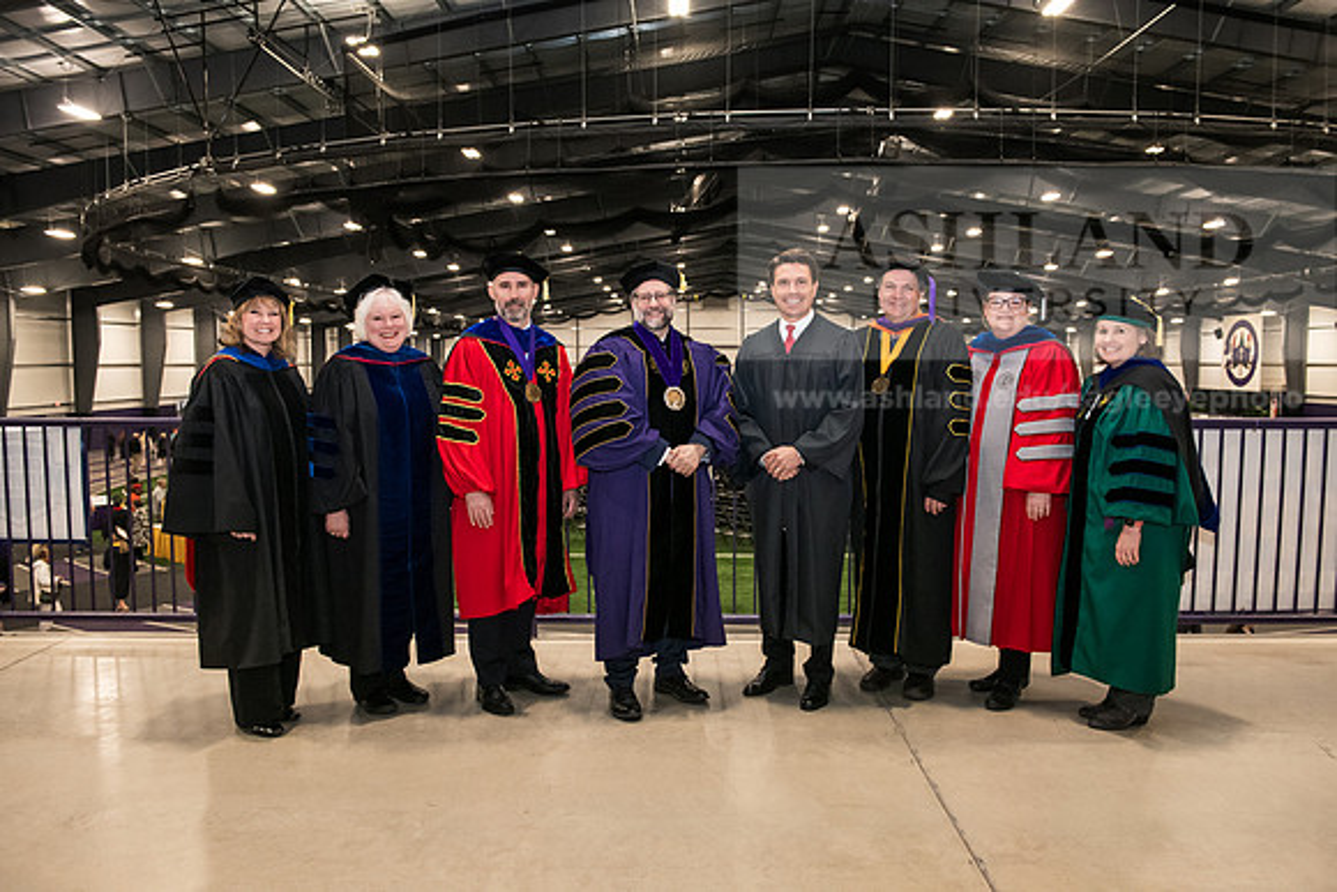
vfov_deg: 45.0
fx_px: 1077
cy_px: 446
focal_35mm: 29
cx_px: 668
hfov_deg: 63.6
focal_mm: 29
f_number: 4.5
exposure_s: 1/200
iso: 2500
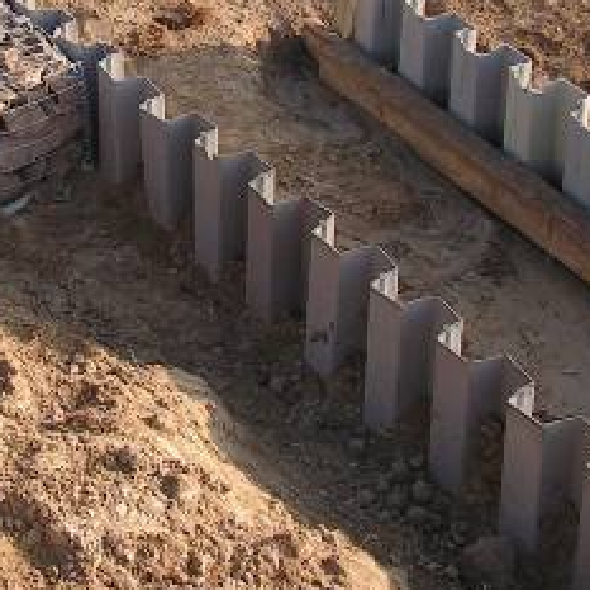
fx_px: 1890
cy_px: 71
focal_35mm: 98
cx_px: 113
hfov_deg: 17.6
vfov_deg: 17.5
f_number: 3.2
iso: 64
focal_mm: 6
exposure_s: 1/320
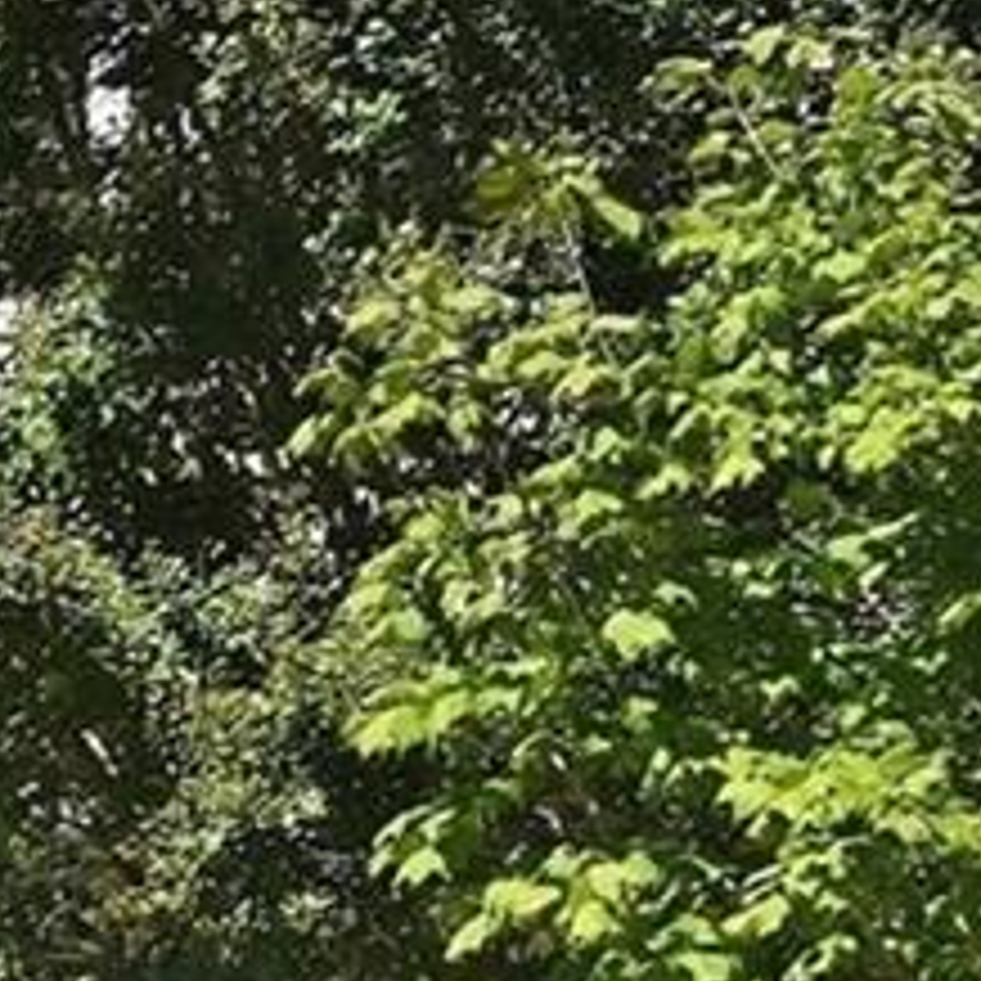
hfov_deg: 5.4
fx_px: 9971
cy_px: -101
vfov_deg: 5.6
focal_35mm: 311
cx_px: -1755
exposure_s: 1/125
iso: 100
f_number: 10
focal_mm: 39
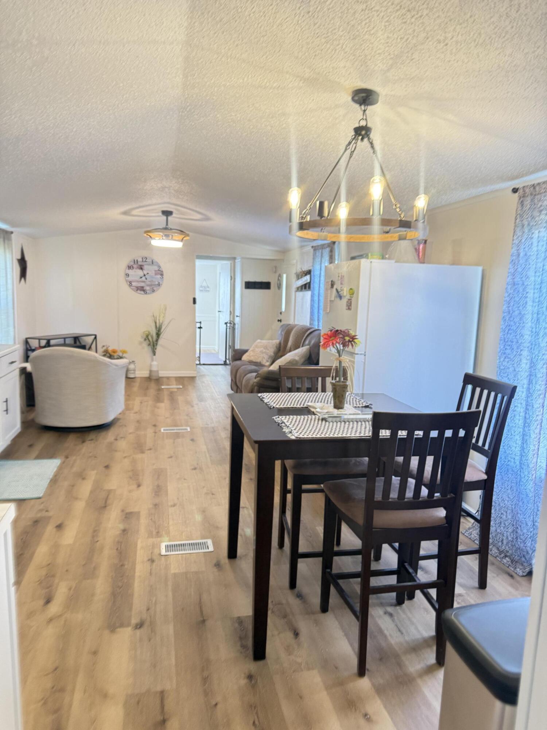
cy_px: 365
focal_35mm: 24
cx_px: 274
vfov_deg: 71.6
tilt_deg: -8.3
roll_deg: -1.5
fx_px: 506
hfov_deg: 56.8
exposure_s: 1/60
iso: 400
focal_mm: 6.76
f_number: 1.78
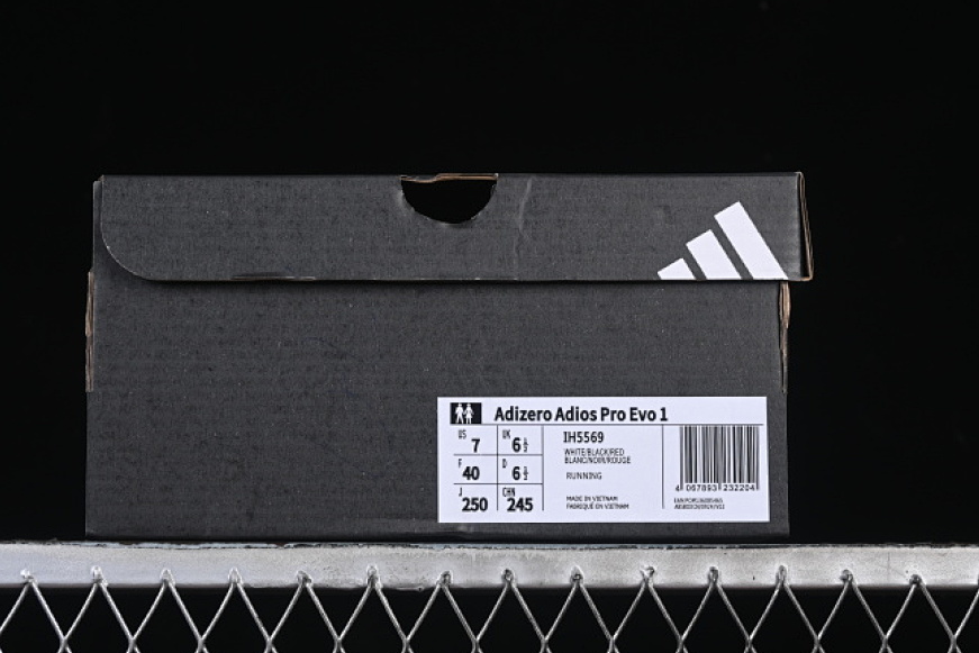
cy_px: 291
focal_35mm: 93
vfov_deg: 14.7
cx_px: 445
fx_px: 2529
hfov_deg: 21.9
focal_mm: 50
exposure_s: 1/100
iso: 160
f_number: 8
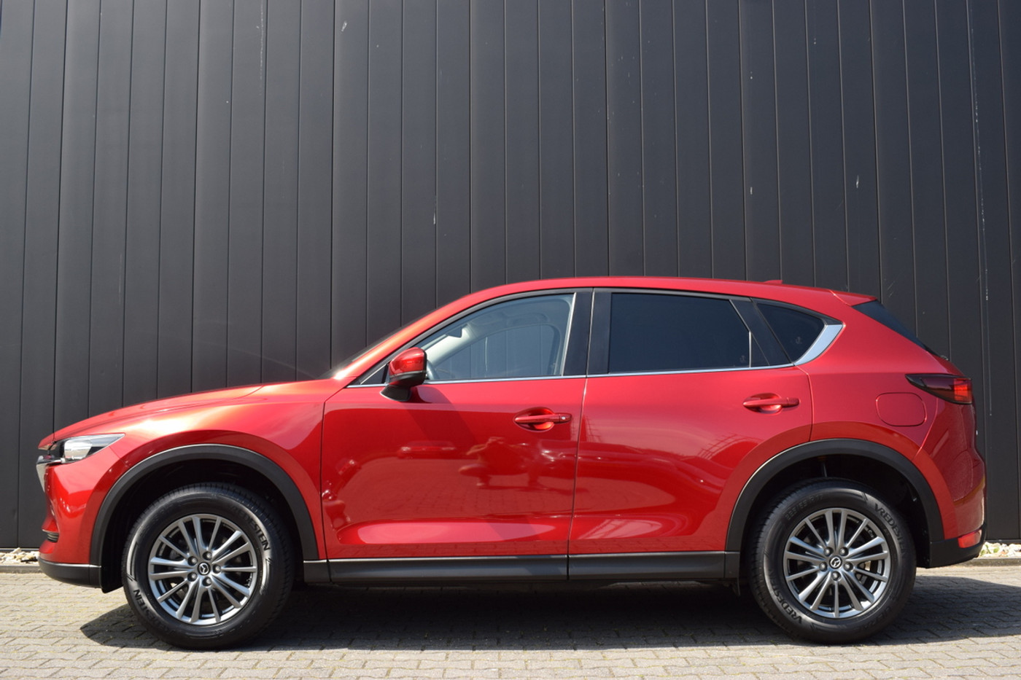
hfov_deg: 53.1
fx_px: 1021
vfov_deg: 36.9
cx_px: 510
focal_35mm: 36
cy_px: 340
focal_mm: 24
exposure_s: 1/250
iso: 250
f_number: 8
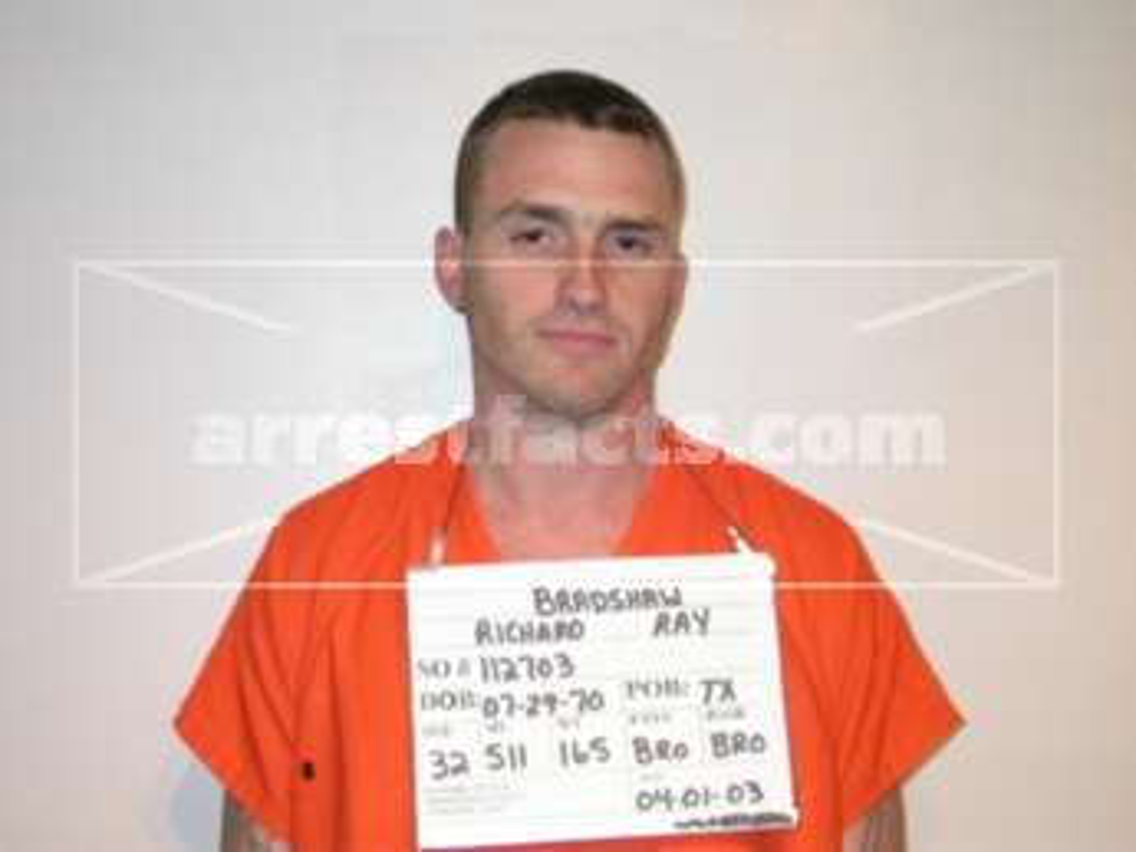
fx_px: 1904
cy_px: 426
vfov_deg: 25.2
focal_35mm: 58
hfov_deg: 33.2
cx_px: 568
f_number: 3
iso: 100
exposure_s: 1/60.3
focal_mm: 12
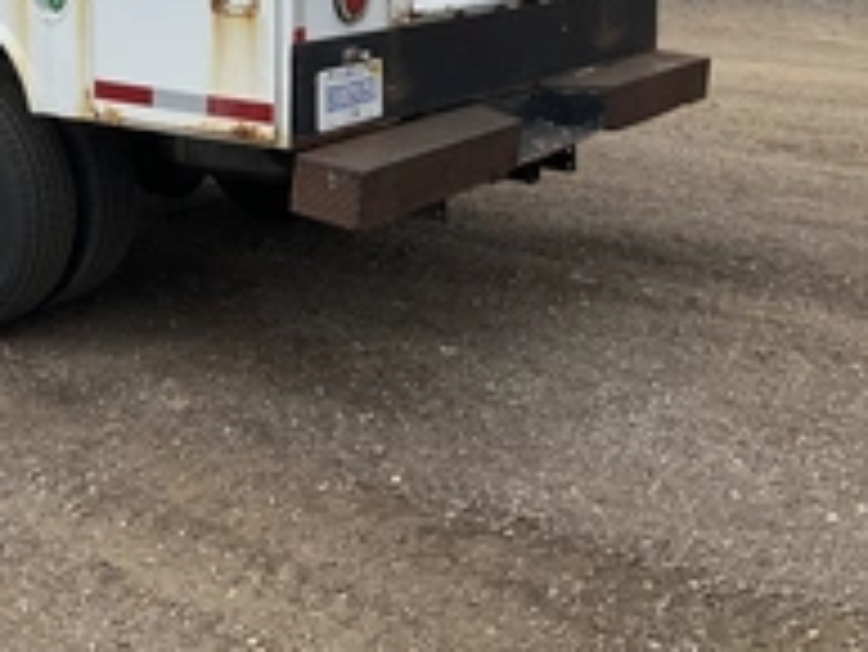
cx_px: 58
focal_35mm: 60
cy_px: -4
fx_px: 1505
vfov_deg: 23.4
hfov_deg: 30.5
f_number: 1.8
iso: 25
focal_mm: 3
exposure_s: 1/2427
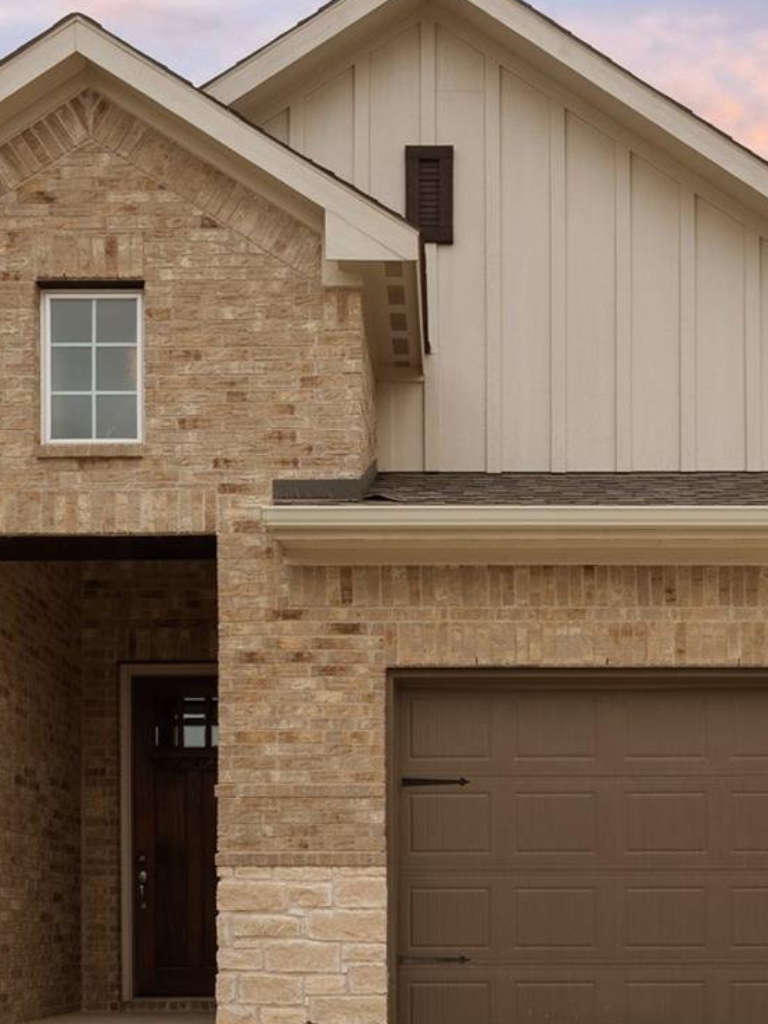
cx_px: 456
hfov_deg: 35.9
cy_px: 650
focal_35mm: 40
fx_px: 1183
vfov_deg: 46.3
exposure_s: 1/20
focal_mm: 10
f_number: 9
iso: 100
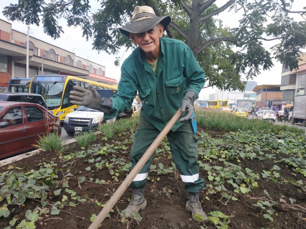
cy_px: 114
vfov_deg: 56.8
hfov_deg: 71.6
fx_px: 212
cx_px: 153
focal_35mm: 24
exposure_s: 1/652
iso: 250
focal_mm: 3.94
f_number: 1.9
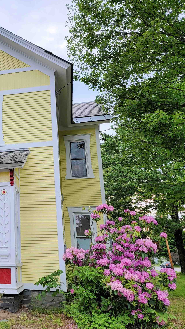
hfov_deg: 30.7
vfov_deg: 56.6
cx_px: -11
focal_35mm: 35
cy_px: 164
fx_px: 305
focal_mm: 6.7
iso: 16
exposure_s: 1/440
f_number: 1.8
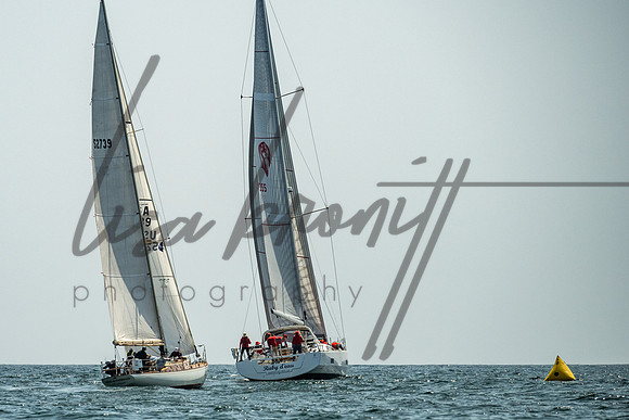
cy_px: 232
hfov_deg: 6.6
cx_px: 193
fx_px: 5481
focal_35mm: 314
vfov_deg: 4.4
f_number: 6.3
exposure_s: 1/2000
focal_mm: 200
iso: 320
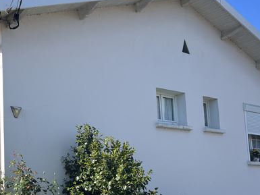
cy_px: 141
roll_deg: +1.9
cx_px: 48
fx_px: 406
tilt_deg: +7.4
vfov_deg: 26.8
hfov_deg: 34.3
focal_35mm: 54
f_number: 1.6
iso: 50
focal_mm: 5.1
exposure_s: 1/2899
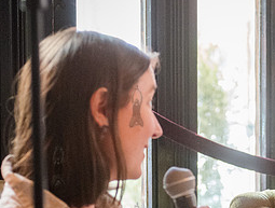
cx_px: 307
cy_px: 167
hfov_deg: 8.7
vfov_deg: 6.6
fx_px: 1793
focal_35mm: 225
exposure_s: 1/200
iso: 5000
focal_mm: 80
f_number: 3.5
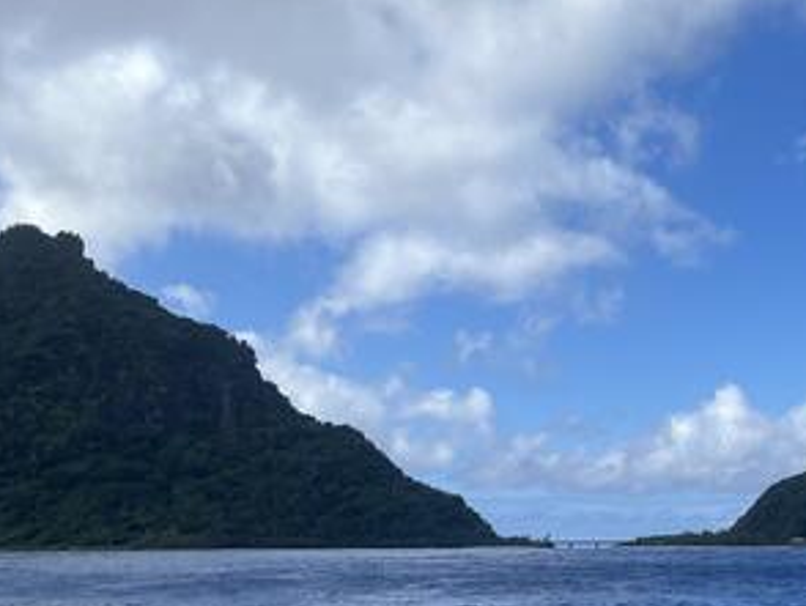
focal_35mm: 53
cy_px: 409
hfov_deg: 35.2
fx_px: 1235
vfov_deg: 27.4
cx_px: 617
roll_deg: -1.5
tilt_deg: +7.7
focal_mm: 5.1
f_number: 1.6
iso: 50
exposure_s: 1/3876
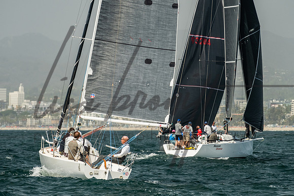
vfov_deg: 4.1
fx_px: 2745
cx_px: 145
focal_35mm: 336
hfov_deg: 6.1
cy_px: 84
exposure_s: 1/640
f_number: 6.3
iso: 320
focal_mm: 200
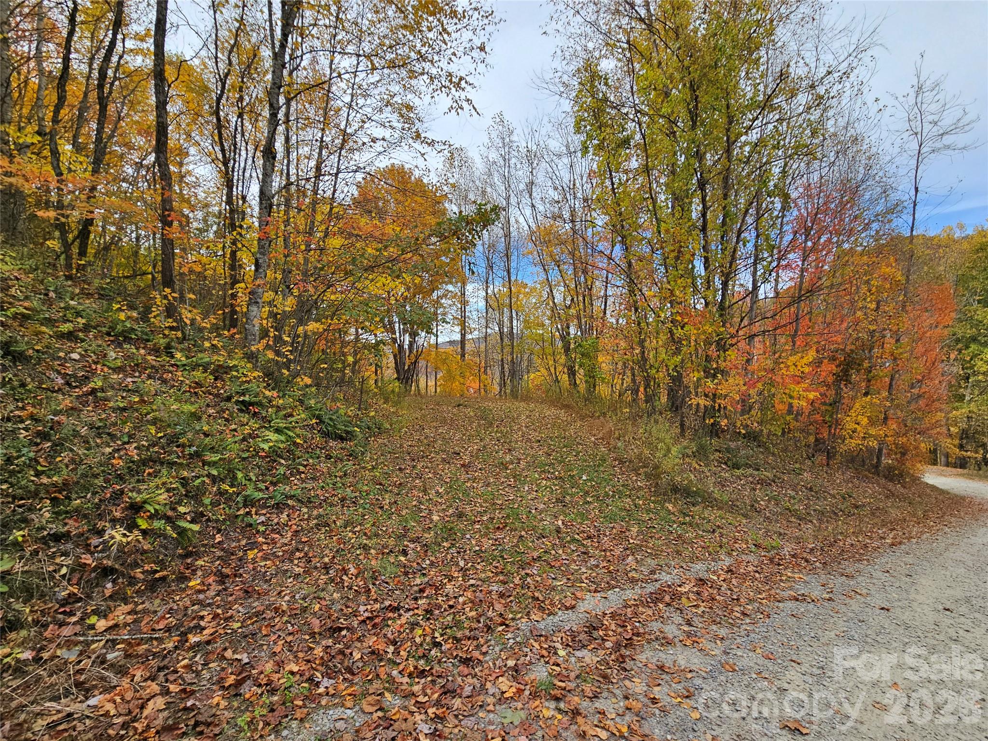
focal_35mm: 13
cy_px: 370
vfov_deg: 89.9
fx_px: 371
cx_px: 494
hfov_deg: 106.2
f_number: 2.2
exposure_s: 1/719
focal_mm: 2.2
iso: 50
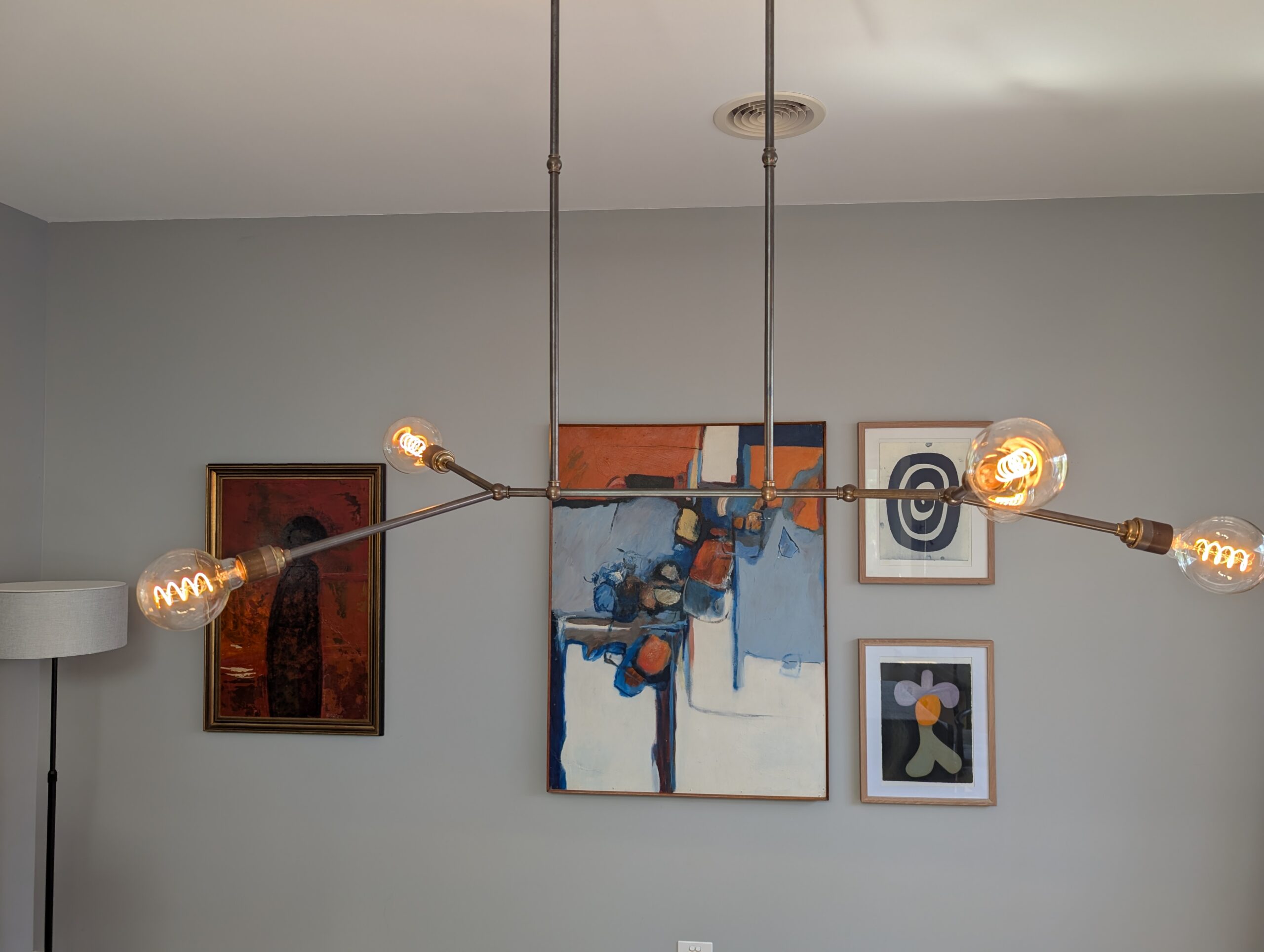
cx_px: 632
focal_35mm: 24
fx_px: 878
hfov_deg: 71.5
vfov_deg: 56.9
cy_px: 476
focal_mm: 6.9
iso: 24
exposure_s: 1/174
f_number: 1.68
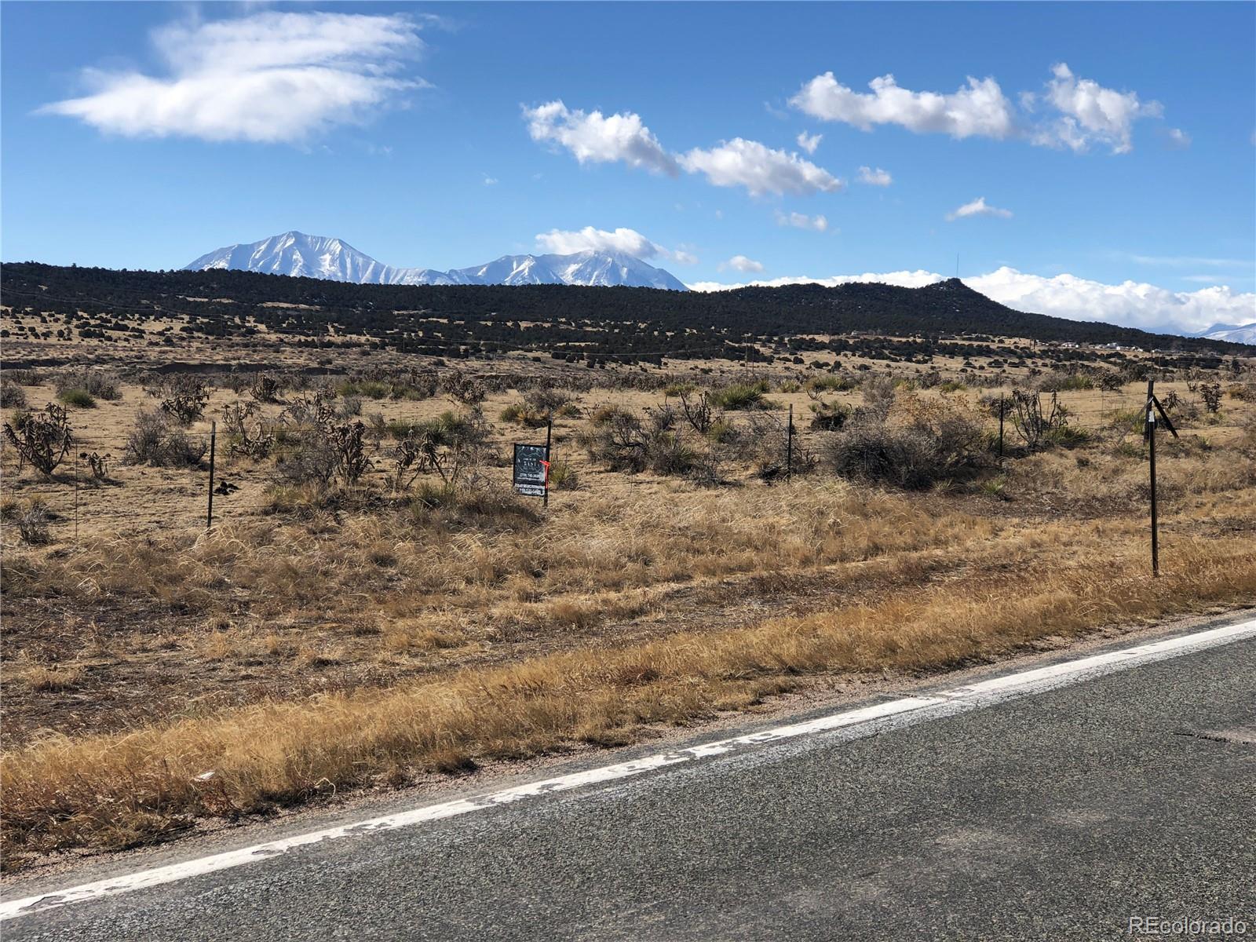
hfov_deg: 33.8
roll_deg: -3.0
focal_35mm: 57
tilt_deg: -4.6
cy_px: 471
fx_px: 2068
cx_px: 628
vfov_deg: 25.7
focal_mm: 6.6
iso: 20
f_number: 2.8
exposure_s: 1/1143
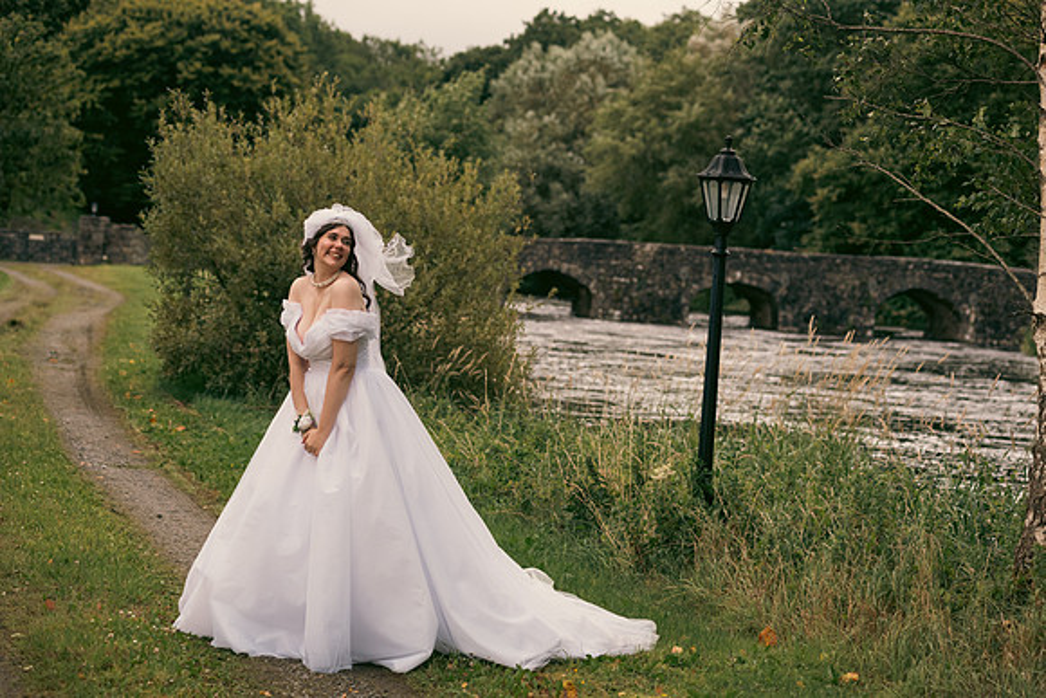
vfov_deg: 15.9
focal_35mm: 86
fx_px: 2499
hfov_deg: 23.6
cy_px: 349
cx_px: 523
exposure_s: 1/200
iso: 320
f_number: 3.5
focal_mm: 86
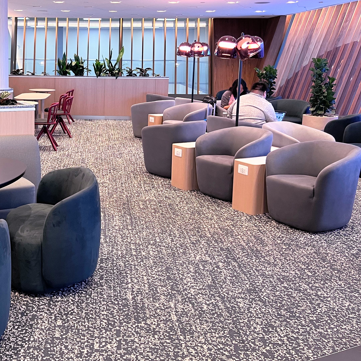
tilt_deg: -7.4
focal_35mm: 43
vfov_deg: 38.8
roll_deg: +0.2
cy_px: 127
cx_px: 69
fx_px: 507
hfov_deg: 37.7
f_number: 1.5
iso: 125
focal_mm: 5.7
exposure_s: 1/60
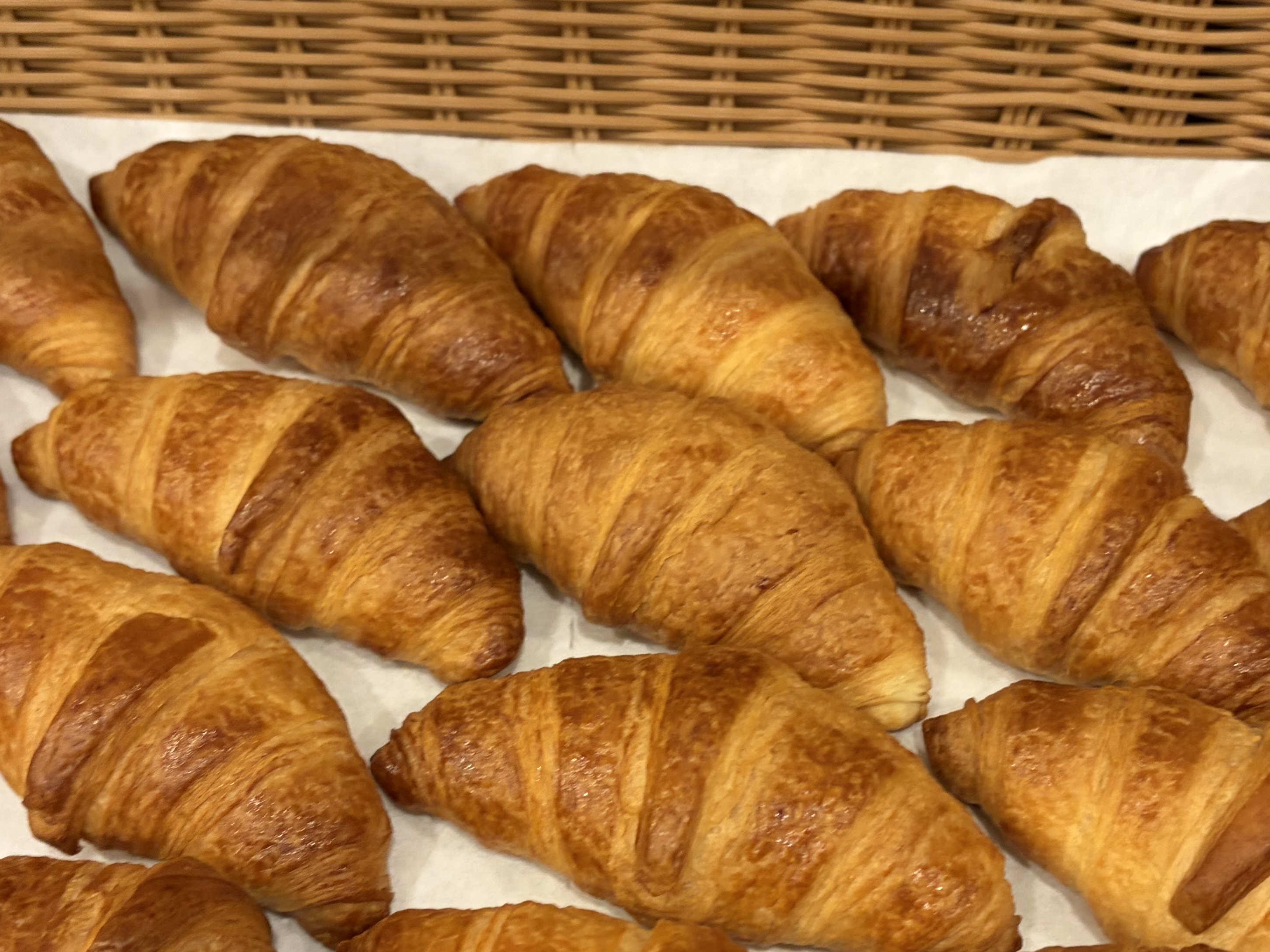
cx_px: 664
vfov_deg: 28.4
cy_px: 613
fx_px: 1871
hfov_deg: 37.5
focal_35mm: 51
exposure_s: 1/60
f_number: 1.6
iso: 250
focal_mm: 5.96
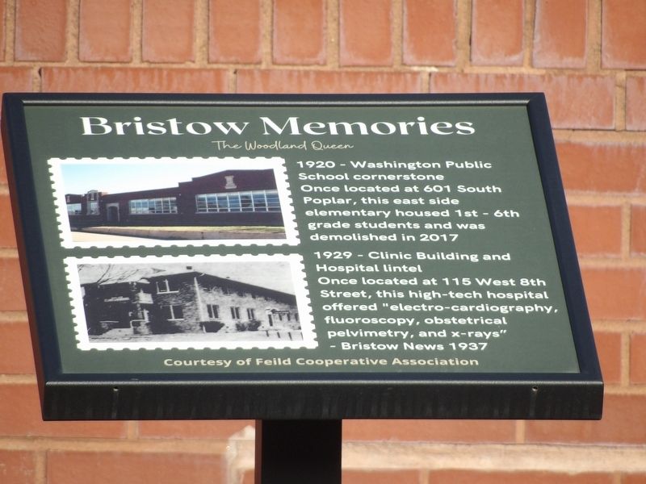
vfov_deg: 1.8
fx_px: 15825
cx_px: 323
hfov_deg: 2.3
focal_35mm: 848
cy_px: 242
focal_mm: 152.1
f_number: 4.8
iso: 100
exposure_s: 1/367
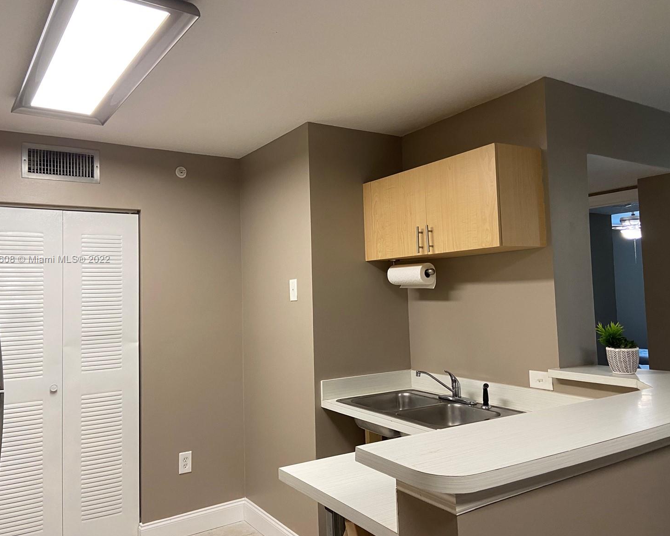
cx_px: 331
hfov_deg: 62.2
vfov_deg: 51.5
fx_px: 555
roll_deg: +1.9
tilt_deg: +3.4
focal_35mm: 28
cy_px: 260
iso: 125
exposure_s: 1/60
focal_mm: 4.25
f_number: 1.8
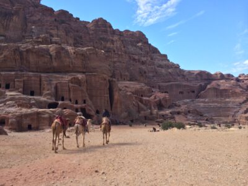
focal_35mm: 30
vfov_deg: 46.8
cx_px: 124
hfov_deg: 60.0
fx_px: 215
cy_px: 93
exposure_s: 1/873
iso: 32
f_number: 2.2
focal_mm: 4.12
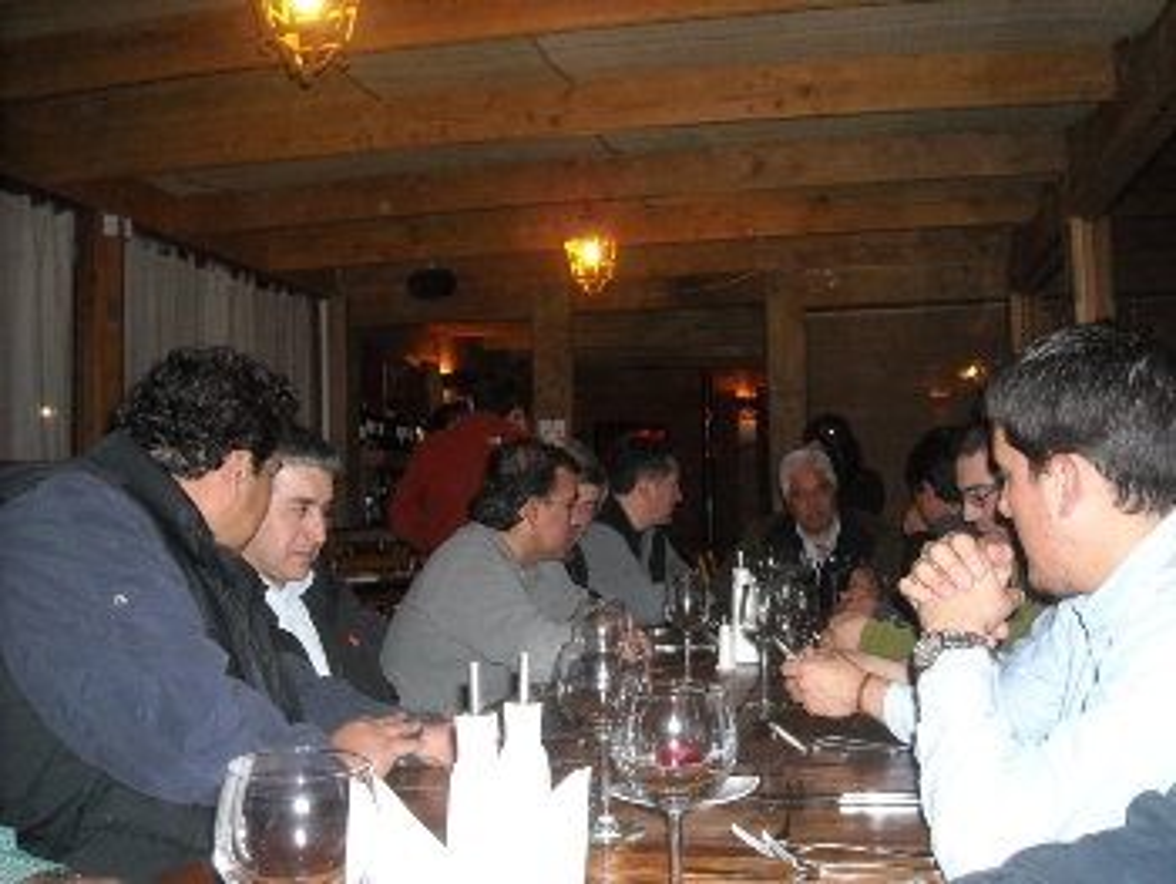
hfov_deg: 52.6
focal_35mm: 35
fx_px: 1190
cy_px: 442
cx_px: 588
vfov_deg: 40.7
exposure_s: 1/60
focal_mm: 5.7
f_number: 2.8
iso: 400
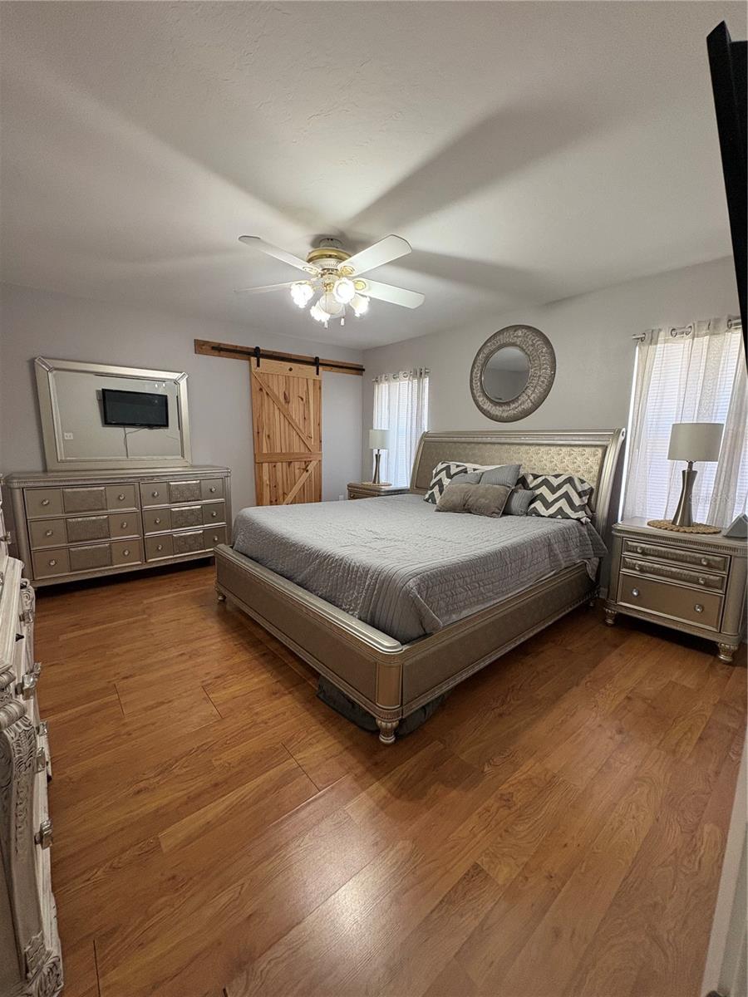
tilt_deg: -8.4
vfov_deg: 102.1
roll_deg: +0.0
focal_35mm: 14
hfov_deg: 85.7
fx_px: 403
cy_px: 498
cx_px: 374
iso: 250
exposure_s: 1/120
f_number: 2.2
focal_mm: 2.22
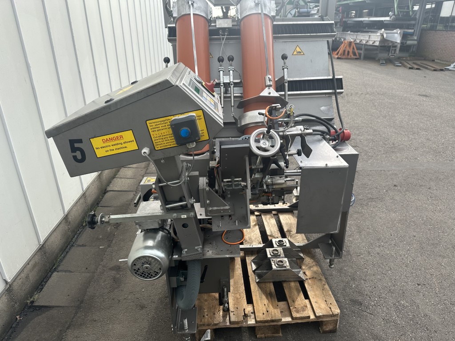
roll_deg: +0.2
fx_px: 315
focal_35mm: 24
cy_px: 170
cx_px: 228
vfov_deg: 56.8
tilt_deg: -24.2
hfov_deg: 71.6
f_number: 1.78
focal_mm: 6.86
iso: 80
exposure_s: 1/1050
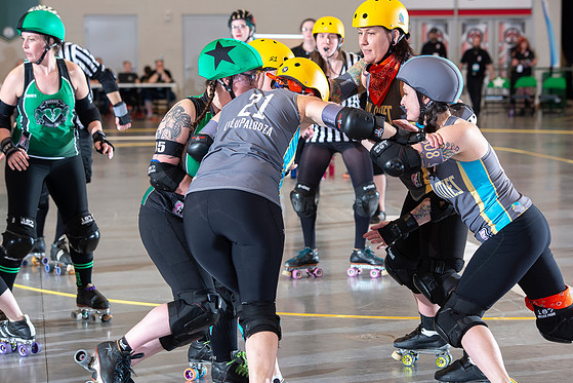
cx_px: 290
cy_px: 195
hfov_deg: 18.8
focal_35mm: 109
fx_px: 1735
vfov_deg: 12.6
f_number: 5.6
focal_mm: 105
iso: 640
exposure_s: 1/160
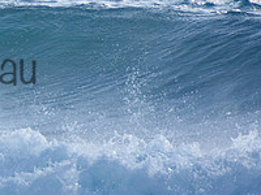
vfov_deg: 0.9
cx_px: -102
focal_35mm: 1672
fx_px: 12607
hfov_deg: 1.2
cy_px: 54
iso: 320
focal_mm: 400
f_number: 5.6
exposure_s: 1/2000
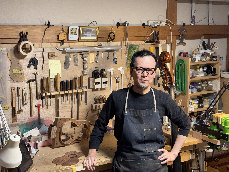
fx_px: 344
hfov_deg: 36.8
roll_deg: +0.2
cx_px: 114
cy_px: 86
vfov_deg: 28.0
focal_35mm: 52
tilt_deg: -10.1
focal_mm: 5.96
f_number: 1.6
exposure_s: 1/54
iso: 160
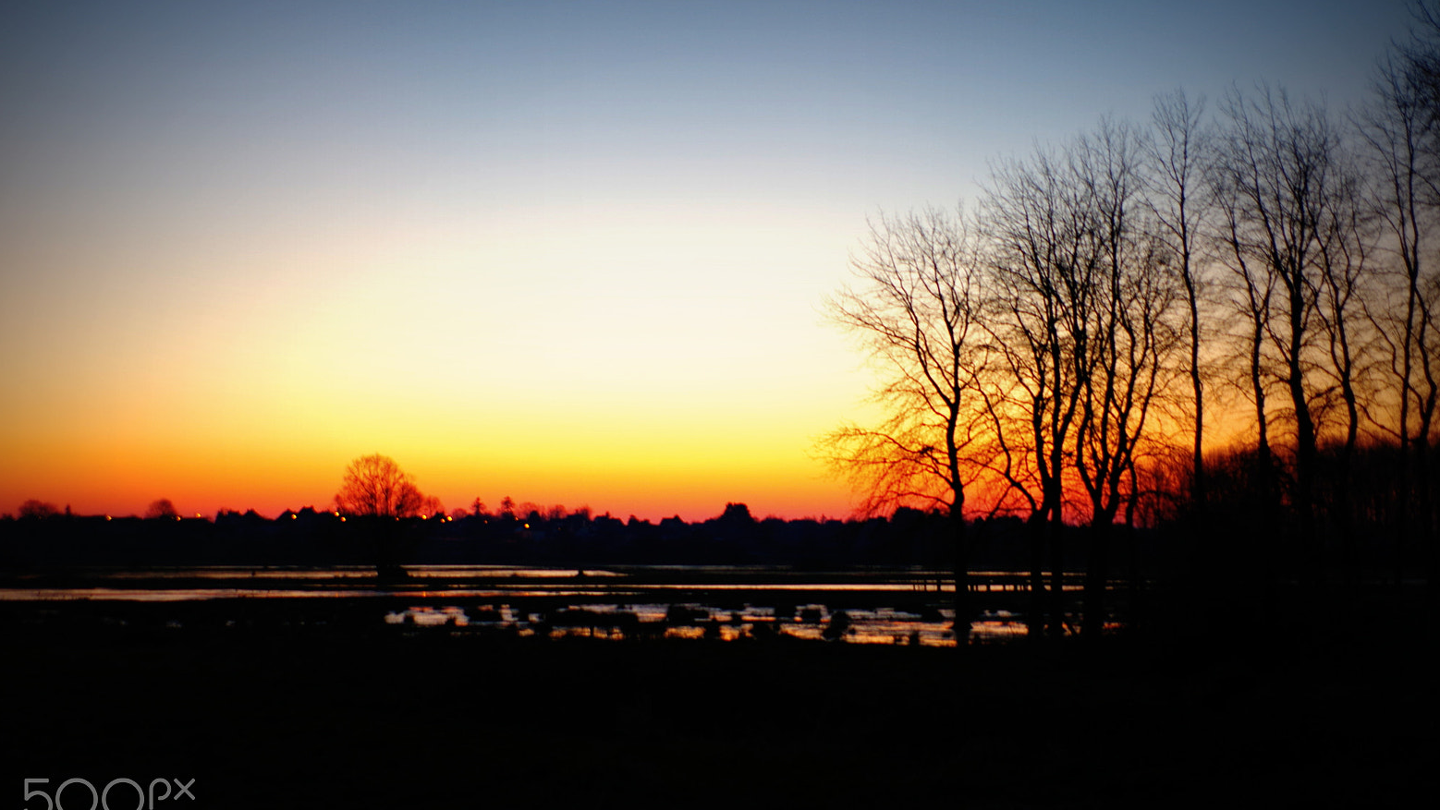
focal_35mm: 72
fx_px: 2750
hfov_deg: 29.3
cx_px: 705
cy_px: 429
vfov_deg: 16.8
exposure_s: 1/10
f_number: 4
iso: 400
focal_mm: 45
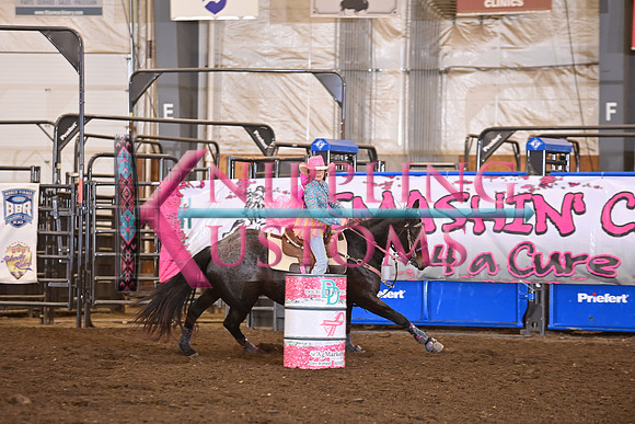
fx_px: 3528
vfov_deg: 6.9
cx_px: 318
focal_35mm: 200
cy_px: 212
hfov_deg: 10.3
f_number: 3.5
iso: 1600
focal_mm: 200
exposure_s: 1/250
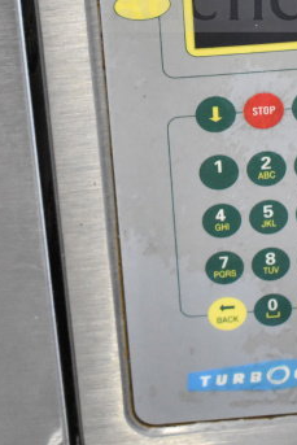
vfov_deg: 16.4
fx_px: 1483
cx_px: 244
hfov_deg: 11.4
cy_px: -71
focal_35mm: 120
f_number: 5
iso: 6400
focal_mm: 30
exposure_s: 1/100
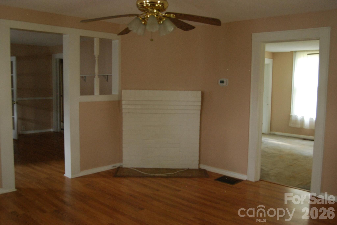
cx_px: 168
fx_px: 309
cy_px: 112
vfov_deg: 40.1
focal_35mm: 33
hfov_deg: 57.2
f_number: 6.3
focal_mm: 22
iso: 1000
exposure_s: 1/13
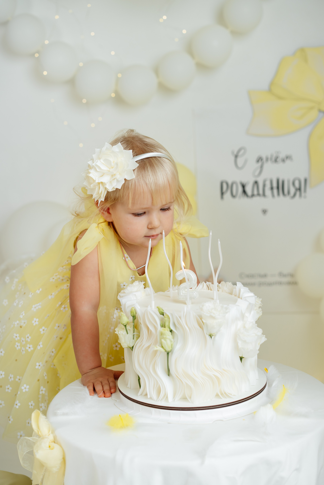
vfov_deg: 36.2
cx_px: 162
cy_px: 242
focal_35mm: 55
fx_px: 742
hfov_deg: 24.6
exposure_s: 1/125
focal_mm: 55
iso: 200
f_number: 4
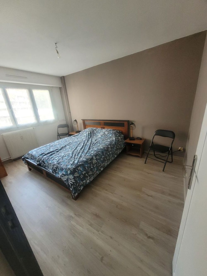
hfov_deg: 89.9
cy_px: 138
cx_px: 104
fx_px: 104
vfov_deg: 106.2
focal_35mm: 13
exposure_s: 1/50
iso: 200
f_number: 2.2
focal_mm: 1.74
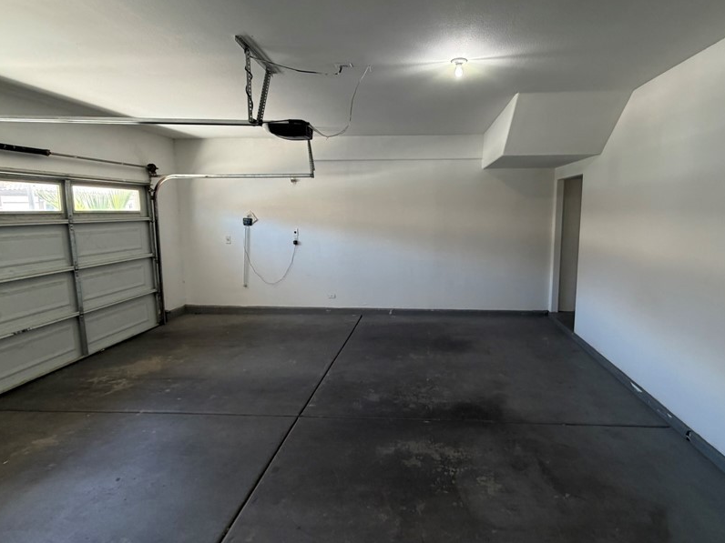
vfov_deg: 71.5
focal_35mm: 18
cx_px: 403
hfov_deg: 87.4
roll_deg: +1.0
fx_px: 377
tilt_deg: -7.3
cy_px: 253
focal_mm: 2.22
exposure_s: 1/120
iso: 320
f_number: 2.2
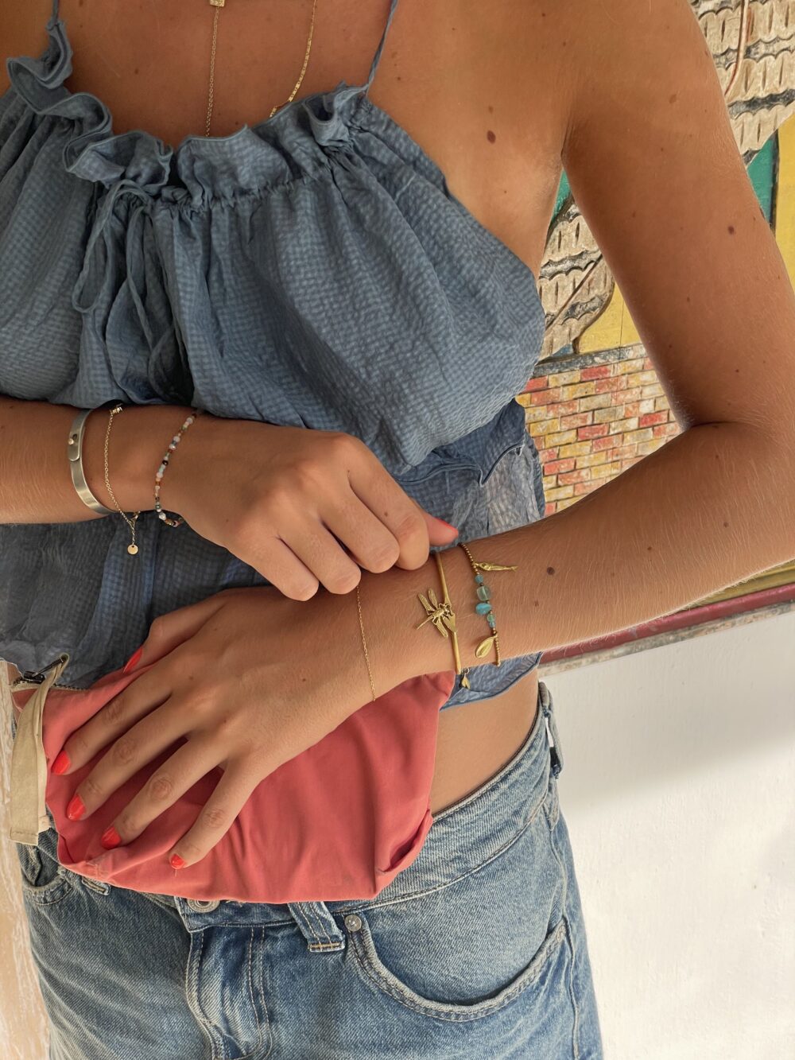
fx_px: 1592
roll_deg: +0.4
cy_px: 530
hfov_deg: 28.0
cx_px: 398
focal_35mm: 52
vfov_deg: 36.8
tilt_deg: -26.8
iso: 25
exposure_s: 1/291
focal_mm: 6
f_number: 2
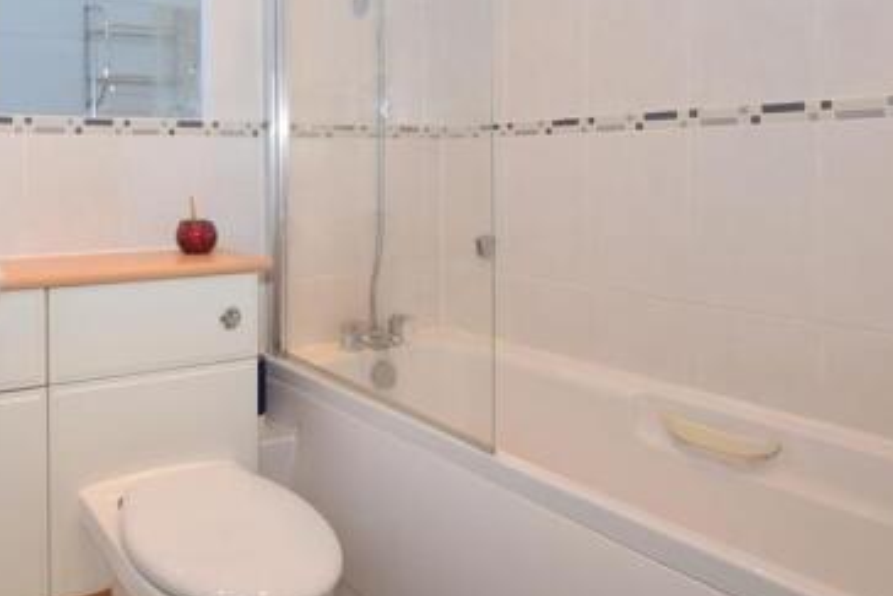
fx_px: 670
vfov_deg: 46.6
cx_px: 196
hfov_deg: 62.4
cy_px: 163
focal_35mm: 27
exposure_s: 1/25
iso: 400
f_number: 7.1
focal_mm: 10
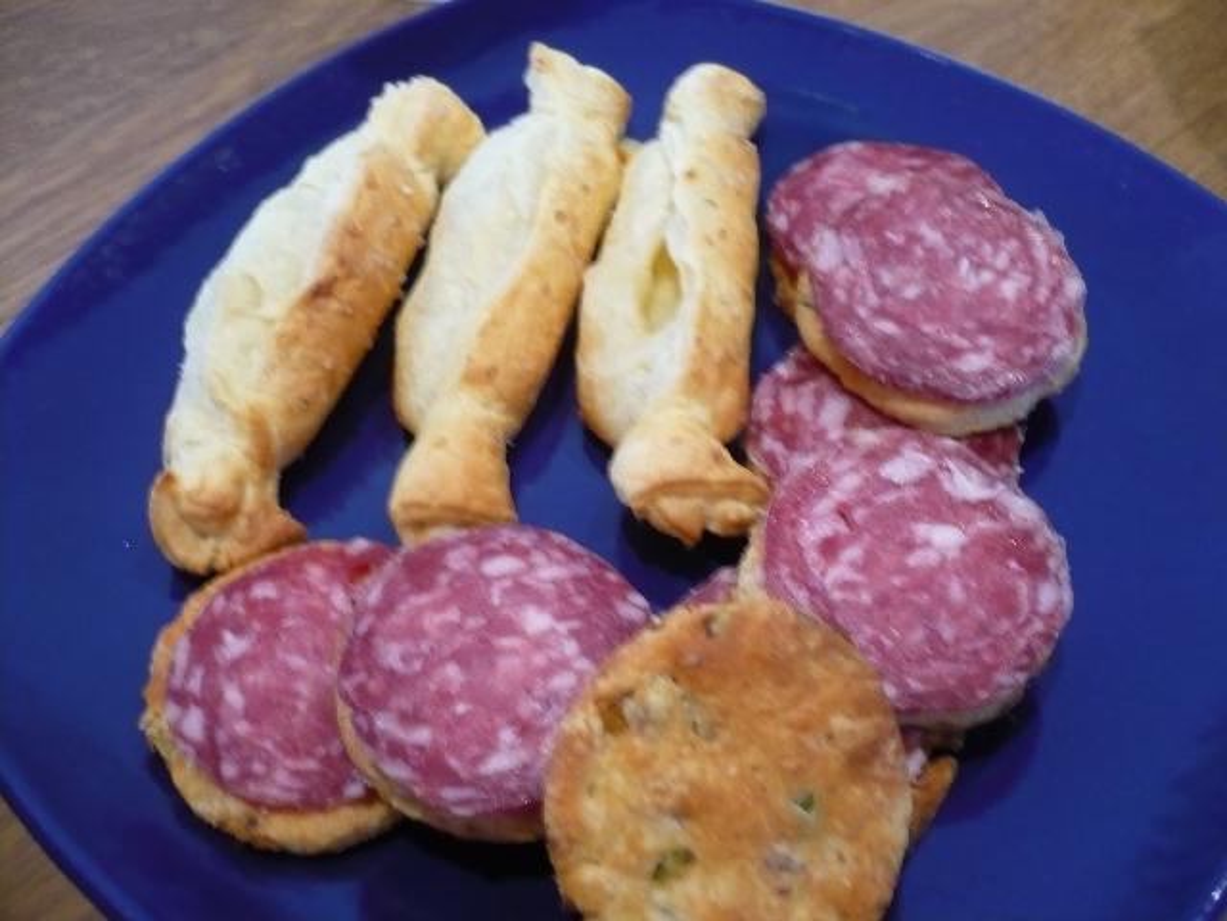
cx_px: 614
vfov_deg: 40.7
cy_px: 460
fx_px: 1241
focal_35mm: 35
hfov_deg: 52.6
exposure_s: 1/8
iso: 250
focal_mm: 5.8
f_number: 2.8
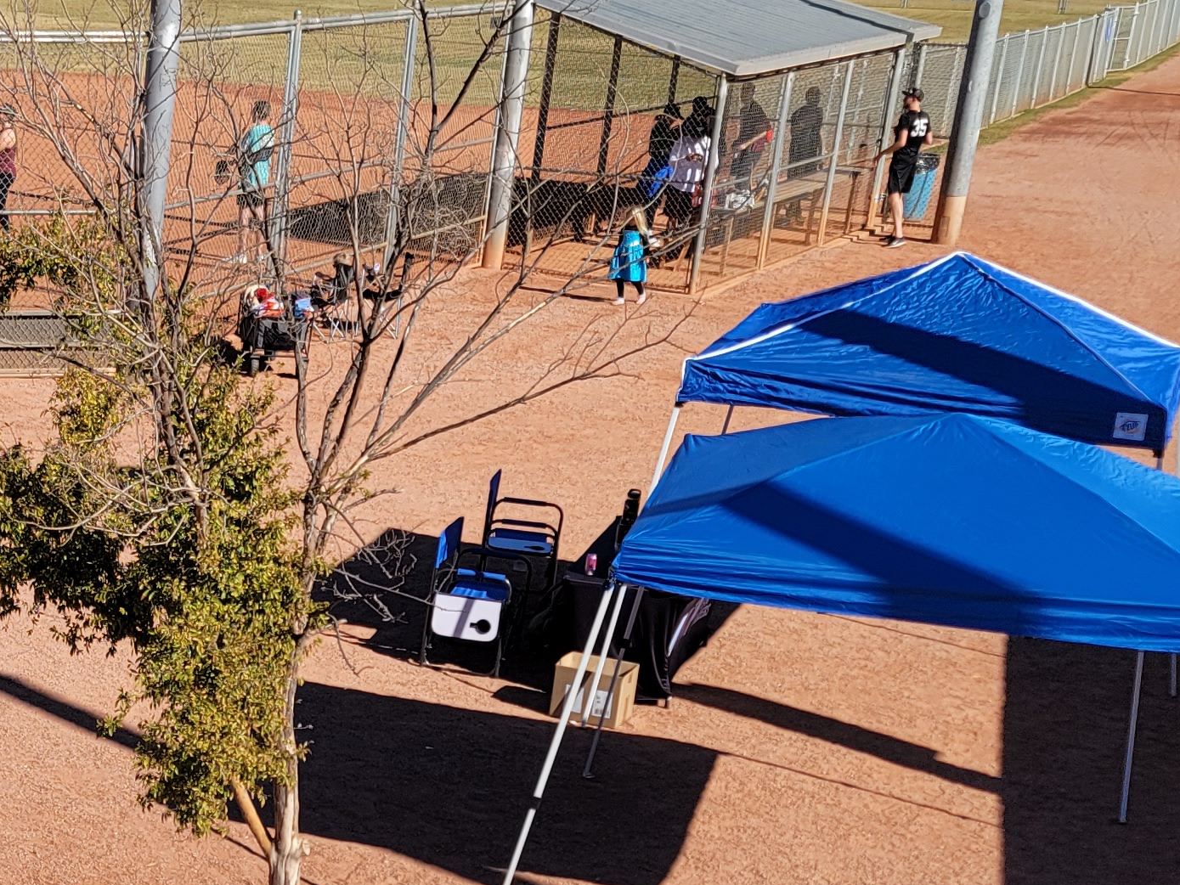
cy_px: 758
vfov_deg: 20.1
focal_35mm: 72
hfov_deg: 24.4
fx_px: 2455
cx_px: -246
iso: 20
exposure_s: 1/1218
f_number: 1.8
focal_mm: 7
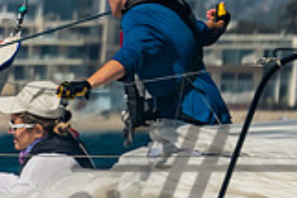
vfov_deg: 0.8
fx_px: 13598
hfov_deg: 1.3
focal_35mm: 1650
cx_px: 81
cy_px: -71
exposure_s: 1/1000
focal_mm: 195
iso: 160
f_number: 6.3
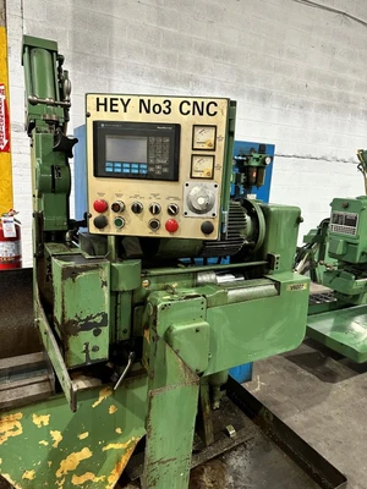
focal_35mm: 24
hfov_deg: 56.8
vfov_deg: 71.6
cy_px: 244
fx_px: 339
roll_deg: -2.4
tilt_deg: -10.5
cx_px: 184
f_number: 1.78
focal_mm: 6.86
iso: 400
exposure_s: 1/60
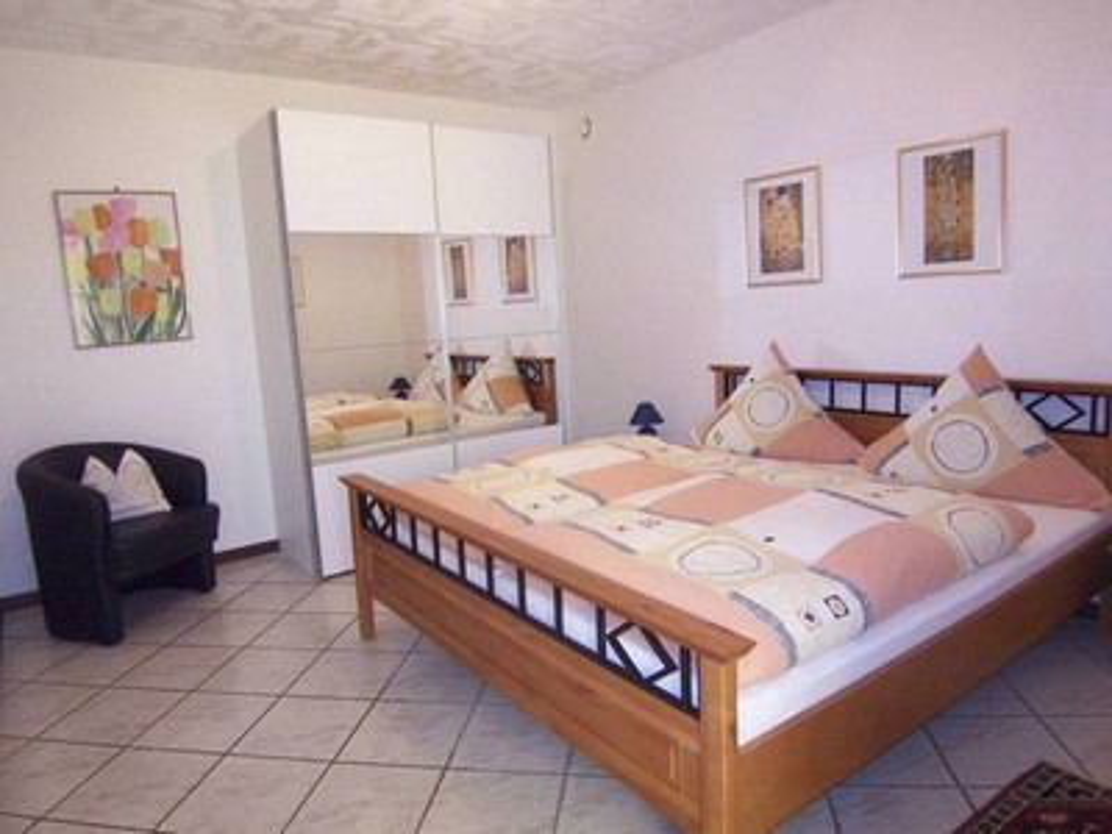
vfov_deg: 58.9
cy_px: 417
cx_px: 556
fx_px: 739
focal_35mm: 23
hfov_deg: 73.9
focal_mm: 3.8
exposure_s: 1/30
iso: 200
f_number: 2.8
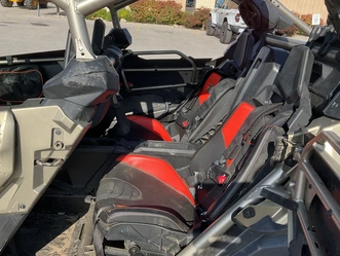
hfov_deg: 52.5
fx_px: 344
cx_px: 158
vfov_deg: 40.8
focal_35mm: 35
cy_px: 129
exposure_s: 1/709
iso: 25
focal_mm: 3
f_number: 1.8
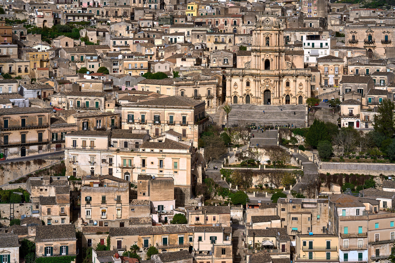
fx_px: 823
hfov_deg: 27.0
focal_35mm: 75
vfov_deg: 18.2
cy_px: 132
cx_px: 198
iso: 50
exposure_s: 1/100
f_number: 14
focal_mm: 75
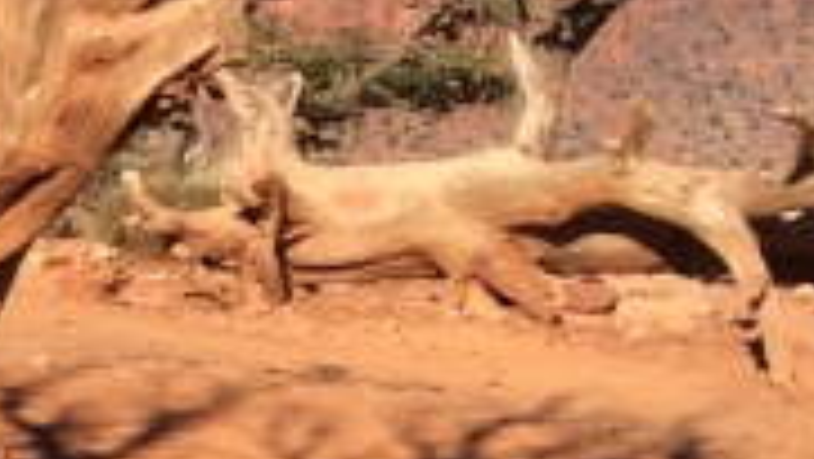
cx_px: -1147
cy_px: 1071
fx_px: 3865
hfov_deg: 10.4
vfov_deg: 6.5
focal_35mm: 179
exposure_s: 1/1786
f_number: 2.2
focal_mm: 4.15
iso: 32
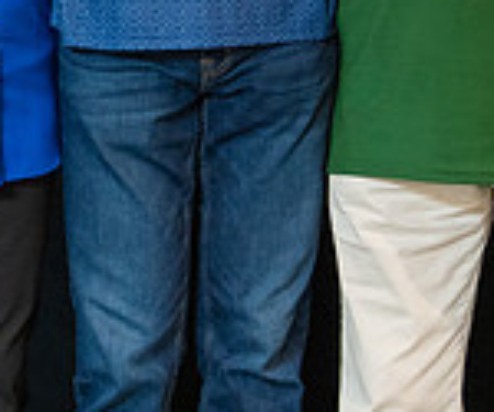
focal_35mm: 223
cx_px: 257
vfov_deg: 7.0
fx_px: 3314
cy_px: -289
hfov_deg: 8.5
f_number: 1.2
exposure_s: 1/320
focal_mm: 50
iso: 1600
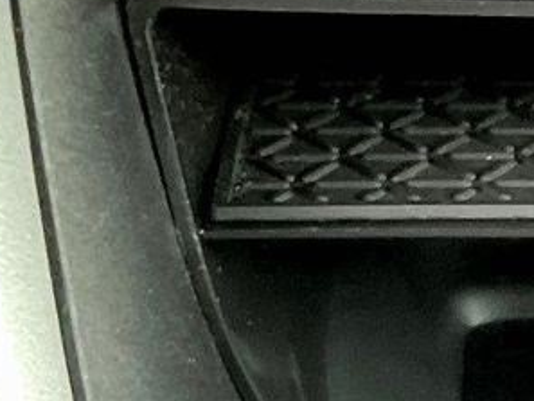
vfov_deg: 9.1
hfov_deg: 11.7
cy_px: 735
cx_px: 980
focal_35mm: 156
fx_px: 2407
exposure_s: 1/60
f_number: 1.8
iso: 160
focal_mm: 3
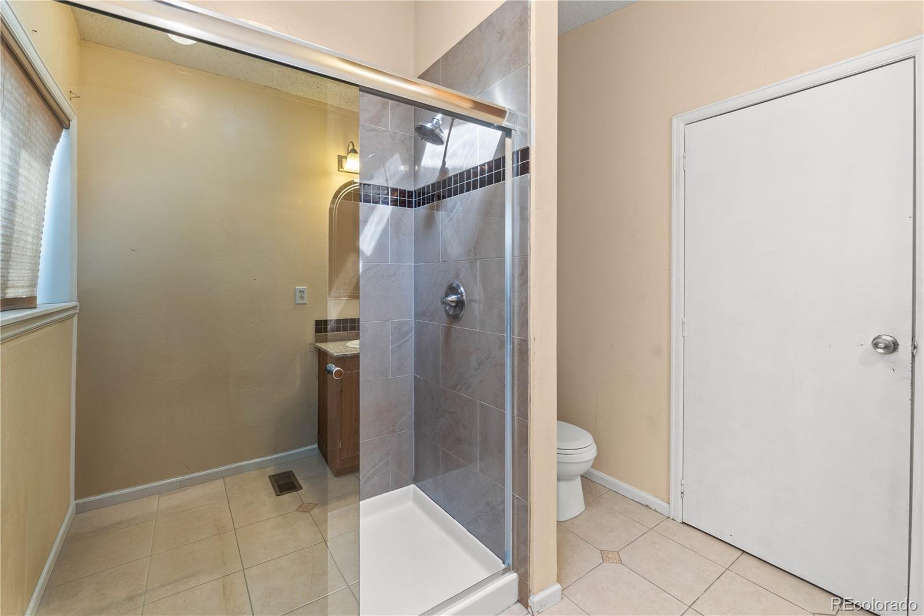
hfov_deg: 100.4
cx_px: 462
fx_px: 385
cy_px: 308
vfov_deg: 77.3
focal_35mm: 15
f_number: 10
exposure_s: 1/1.25
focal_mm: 10
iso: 200
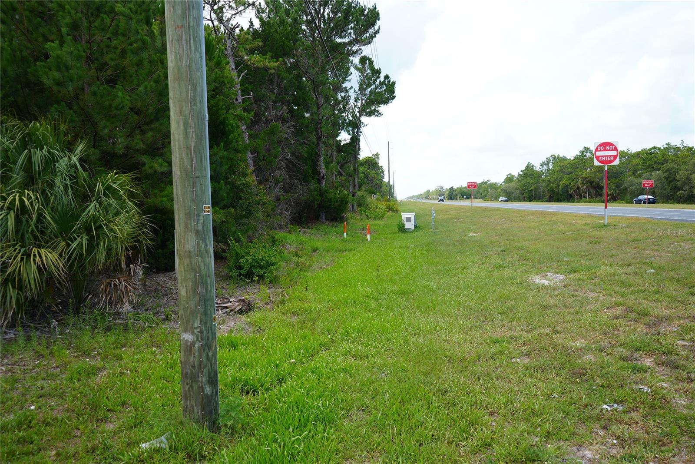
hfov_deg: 65.5
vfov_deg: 46.4
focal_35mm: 28
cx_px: 348
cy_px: 232
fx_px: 541
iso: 80
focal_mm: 28
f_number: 5
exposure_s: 1/160
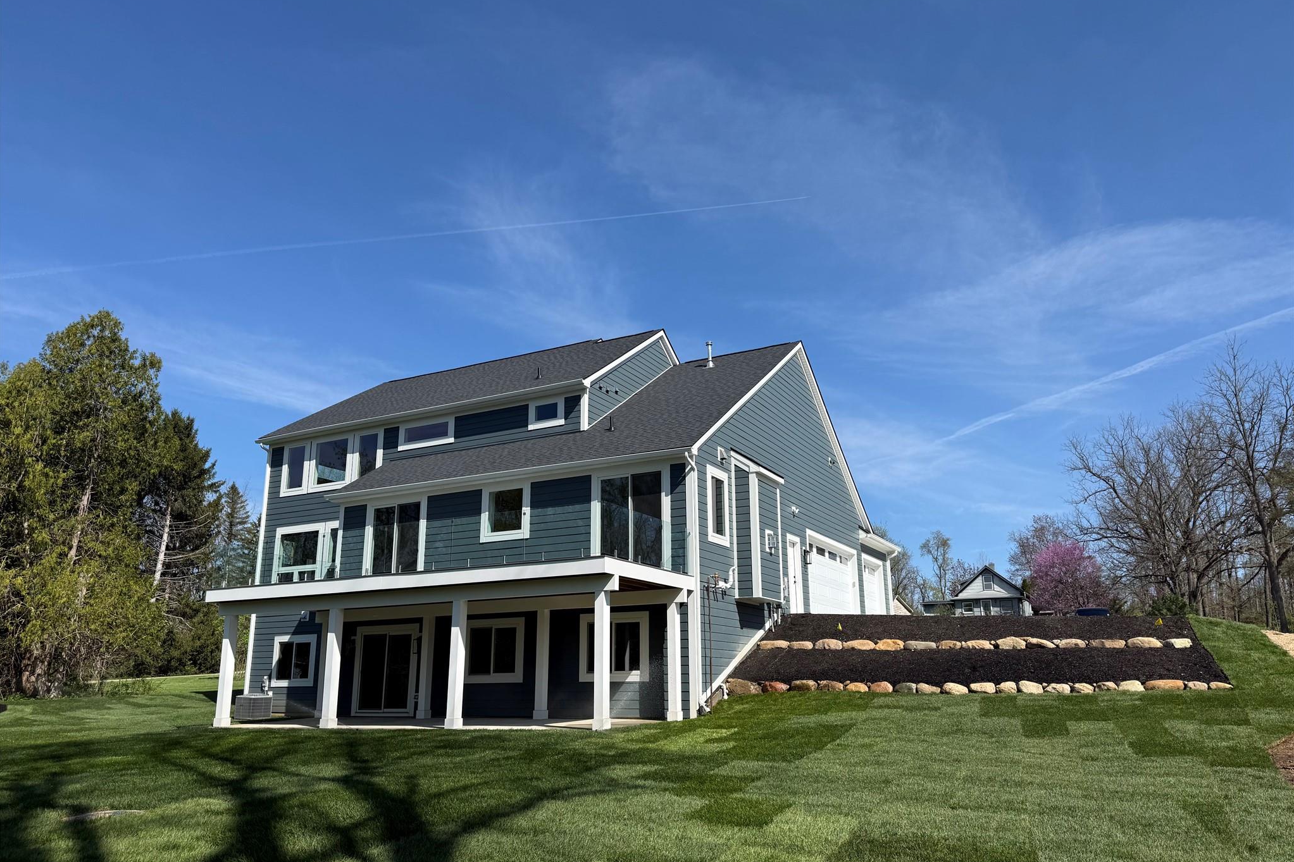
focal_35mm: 25
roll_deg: +0.6
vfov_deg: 51.2
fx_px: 898
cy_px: 466
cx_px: 647
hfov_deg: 71.5
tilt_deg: +14.5
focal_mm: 6.76
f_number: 1.78
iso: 80
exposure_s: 1/4975
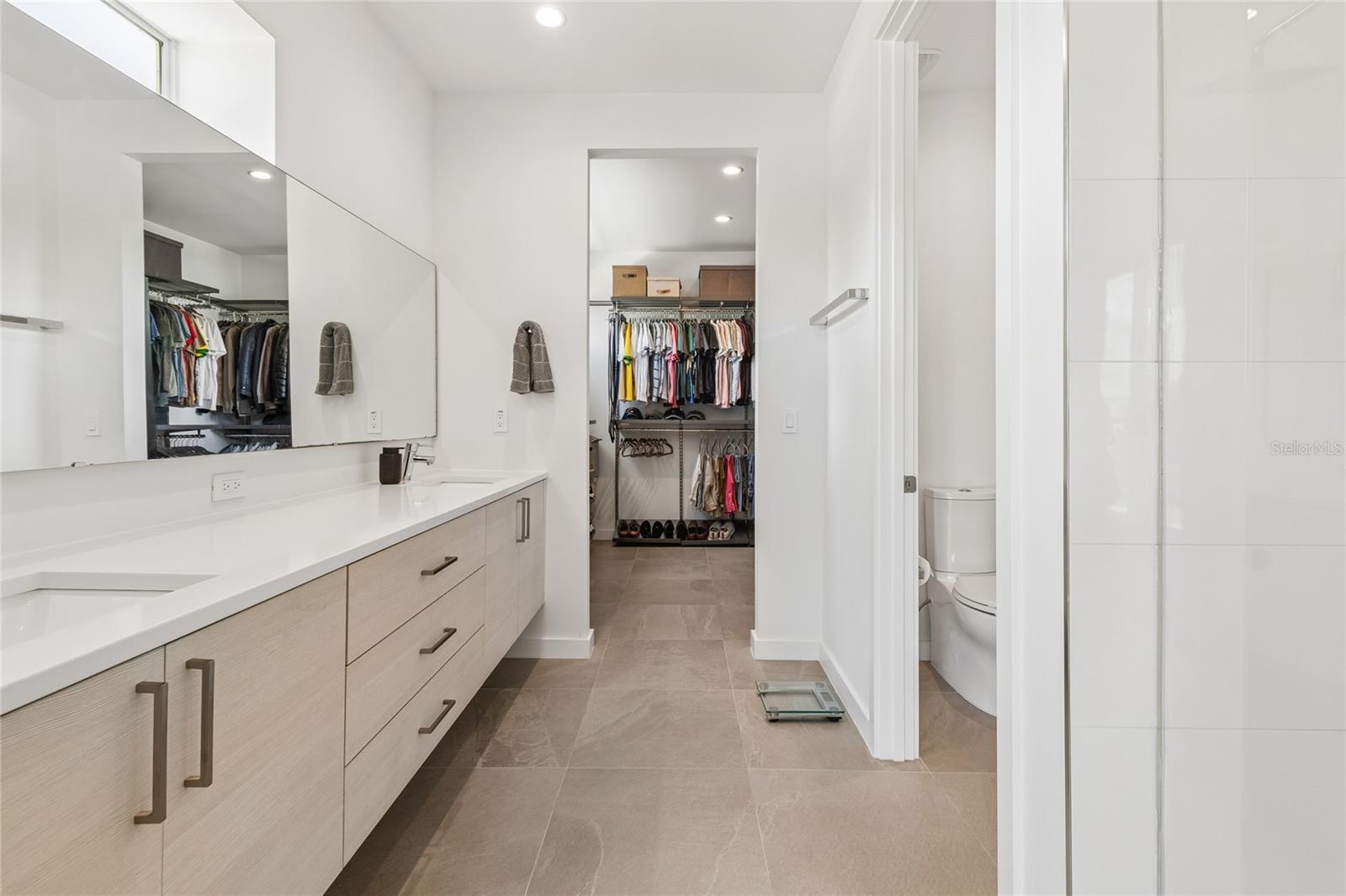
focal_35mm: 15
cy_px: 448
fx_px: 561
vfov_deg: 77.3
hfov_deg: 100.4
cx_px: 673
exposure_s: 1/13
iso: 100
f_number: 7.1
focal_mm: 10
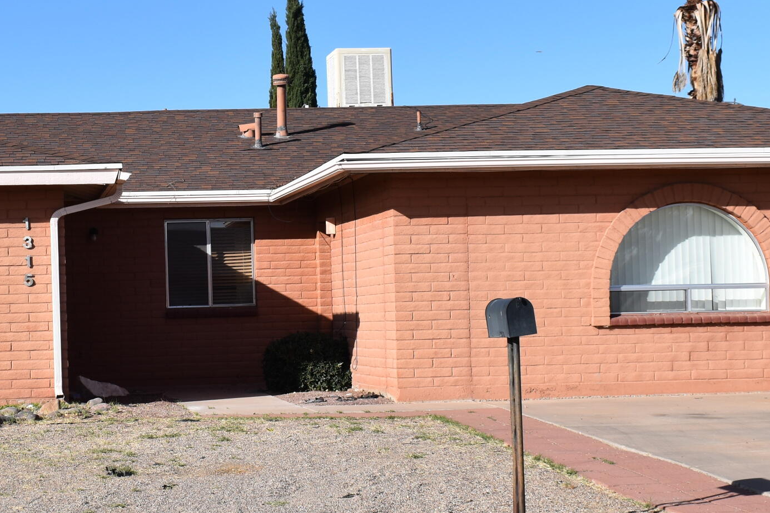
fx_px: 1946
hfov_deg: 22.2
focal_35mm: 91
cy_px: 252
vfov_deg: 15.0
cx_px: 225
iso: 100
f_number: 9
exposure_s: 1/320
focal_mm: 28
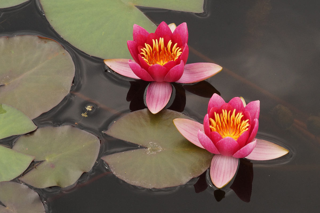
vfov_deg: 9.1
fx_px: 1333
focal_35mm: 150
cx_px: 160
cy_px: 106
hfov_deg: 13.7
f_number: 14
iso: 500
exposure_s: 1/160
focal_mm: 100
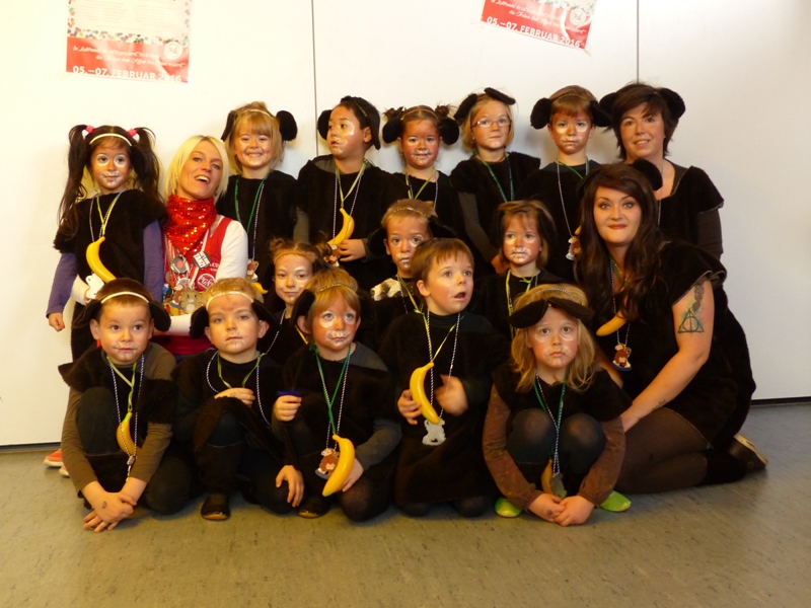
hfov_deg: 46.8
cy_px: 304
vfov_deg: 36.0
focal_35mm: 40
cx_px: 406
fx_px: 937
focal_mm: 7.1
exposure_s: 1/13
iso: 400
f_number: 2.8
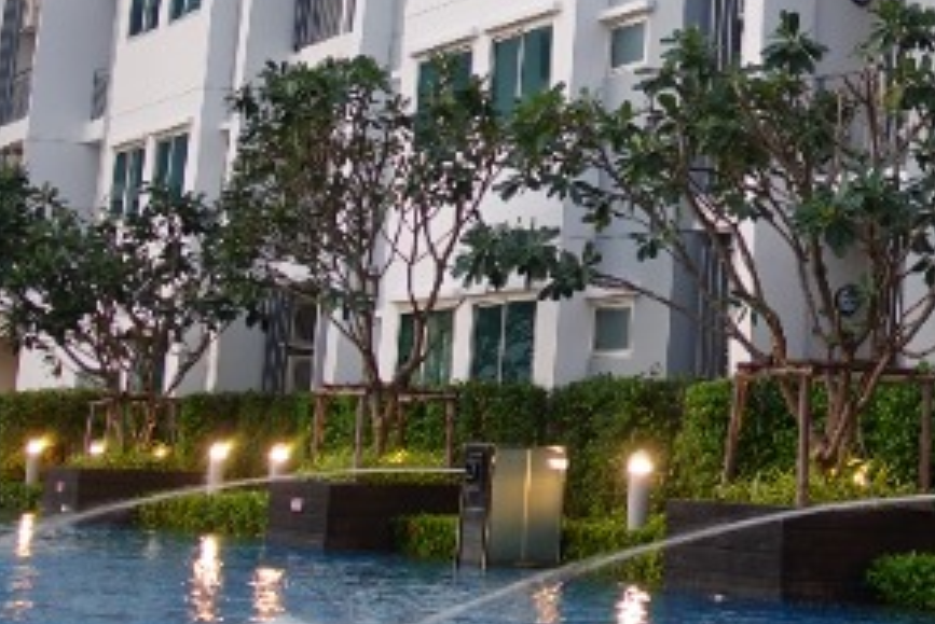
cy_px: -61
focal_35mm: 83
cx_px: 854
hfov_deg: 23.8
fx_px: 2157
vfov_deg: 16.0
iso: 125
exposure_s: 1/30
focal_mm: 8.8
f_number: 2.2
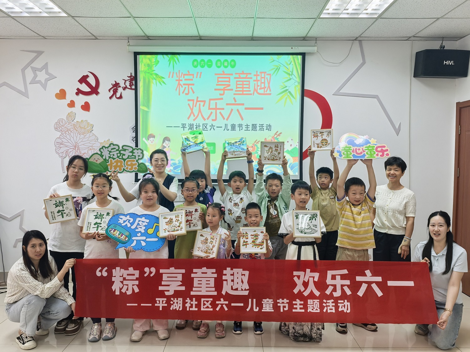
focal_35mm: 27
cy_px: 176
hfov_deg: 65.3
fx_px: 367
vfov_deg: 51.4
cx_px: 235
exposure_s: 1/50
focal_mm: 6.98
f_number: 4
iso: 250
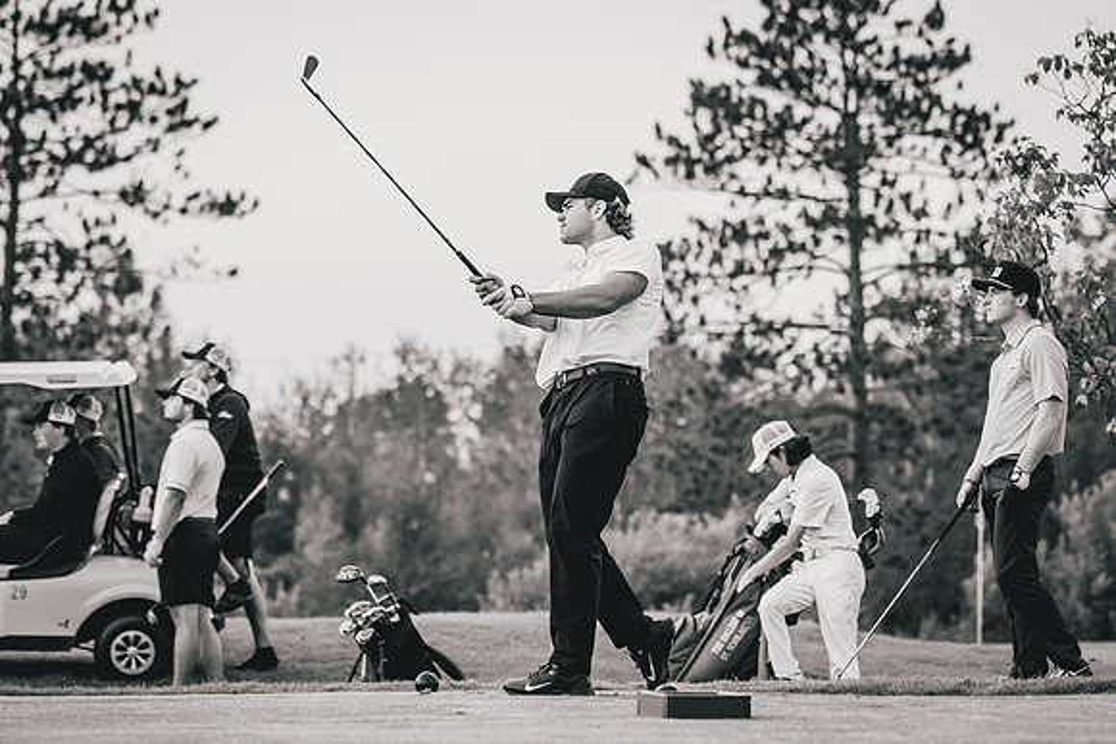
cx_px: 558
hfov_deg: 15.8
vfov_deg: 10.6
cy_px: 372
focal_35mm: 130
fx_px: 4031
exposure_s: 1/1250
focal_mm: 87
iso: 500
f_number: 2.8
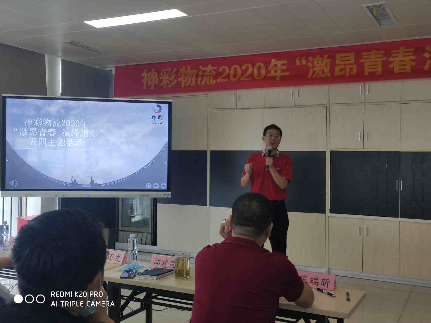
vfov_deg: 36.8
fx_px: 486
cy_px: 162
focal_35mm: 39
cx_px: 216
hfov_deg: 47.9
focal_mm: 4.77
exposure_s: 1/50
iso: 174
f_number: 1.75
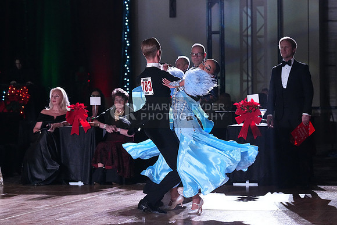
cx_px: 168
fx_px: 1189
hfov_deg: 16.1
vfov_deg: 10.8
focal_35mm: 127
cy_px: 112
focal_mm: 127
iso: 10000
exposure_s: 1/400
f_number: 5.6
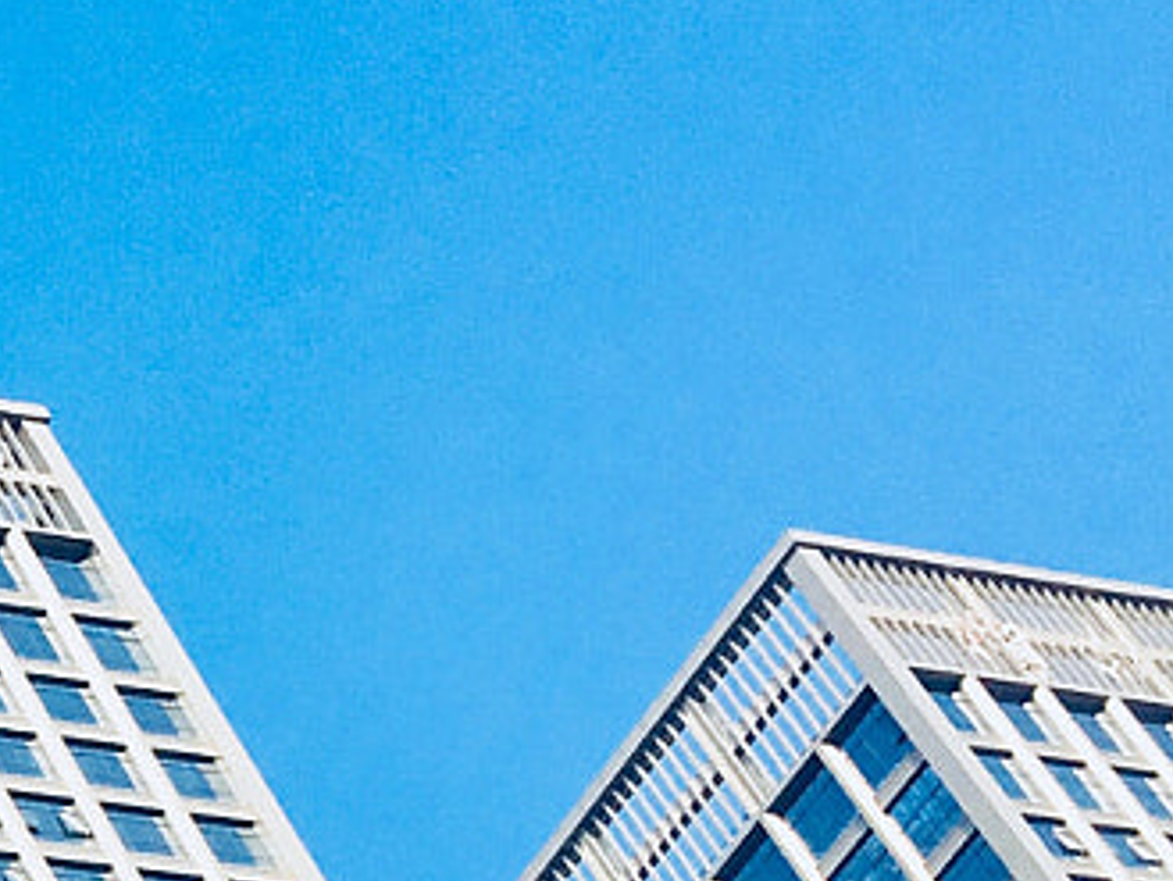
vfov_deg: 10.2
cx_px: -1191
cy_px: 1288
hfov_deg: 12.3
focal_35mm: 141
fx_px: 4780
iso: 25
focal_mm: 4.15
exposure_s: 1/1508
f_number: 2.2
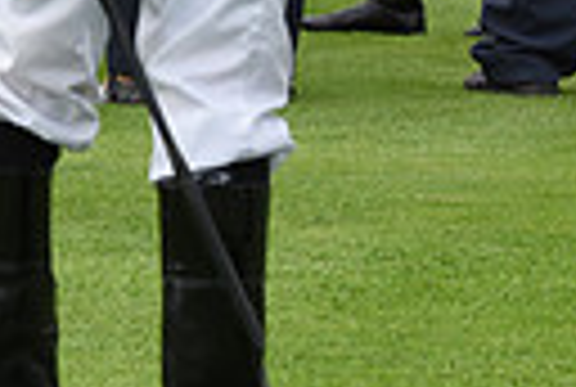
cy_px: -245
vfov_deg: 2.5
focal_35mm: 552
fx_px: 8853
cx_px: -716
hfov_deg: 3.7
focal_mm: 122
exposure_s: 1/1250
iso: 800
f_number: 7.1
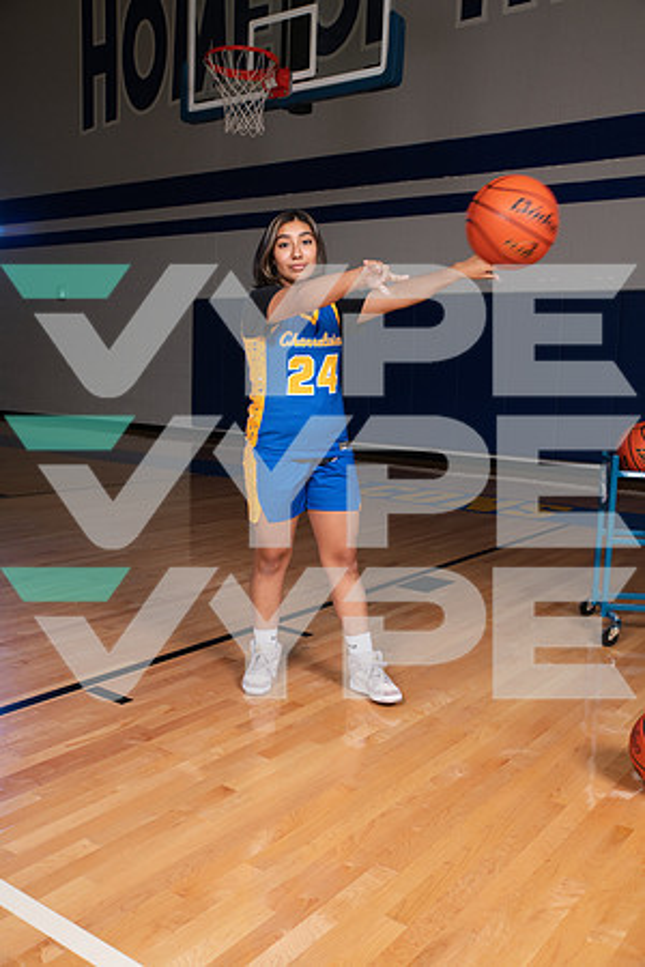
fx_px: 914
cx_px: 322
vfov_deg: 55.8
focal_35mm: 34
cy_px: 484
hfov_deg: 38.9
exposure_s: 1/320
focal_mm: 34
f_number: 7.1
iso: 500
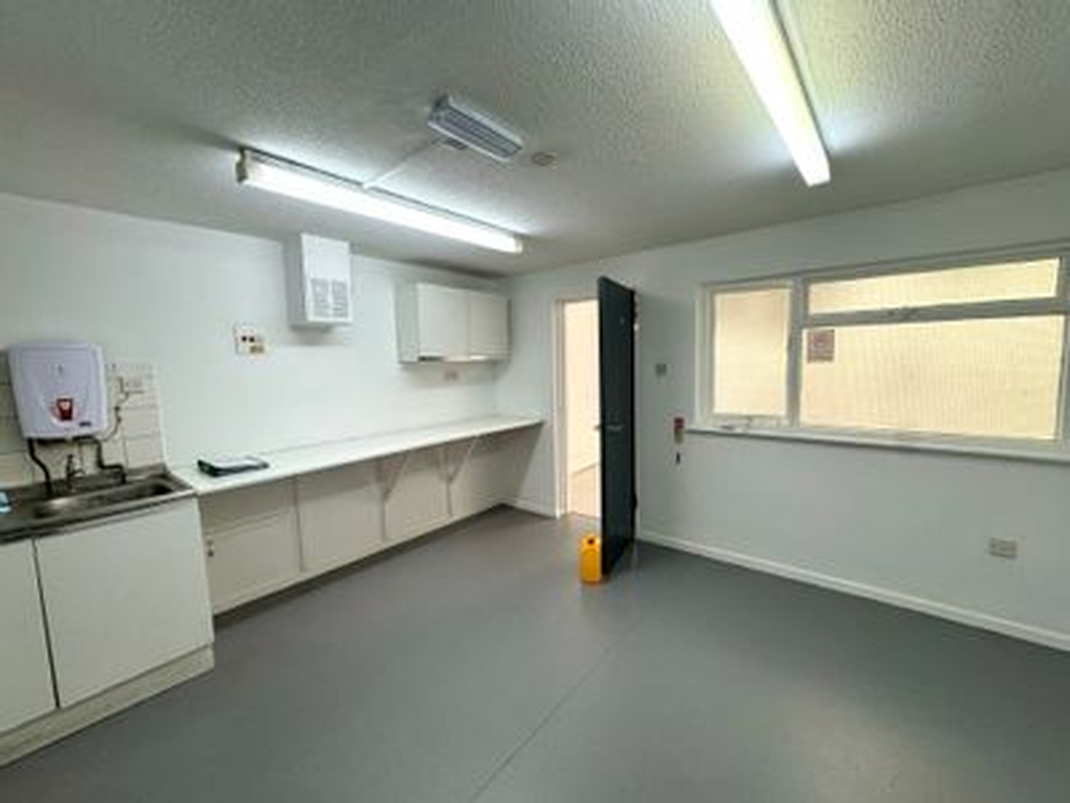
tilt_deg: -5.1
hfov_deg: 102.1
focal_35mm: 14
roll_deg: +1.6
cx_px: 535
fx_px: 433
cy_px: 402
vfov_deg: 85.7
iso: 200
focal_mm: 2.22
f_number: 2.2
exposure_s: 1/100
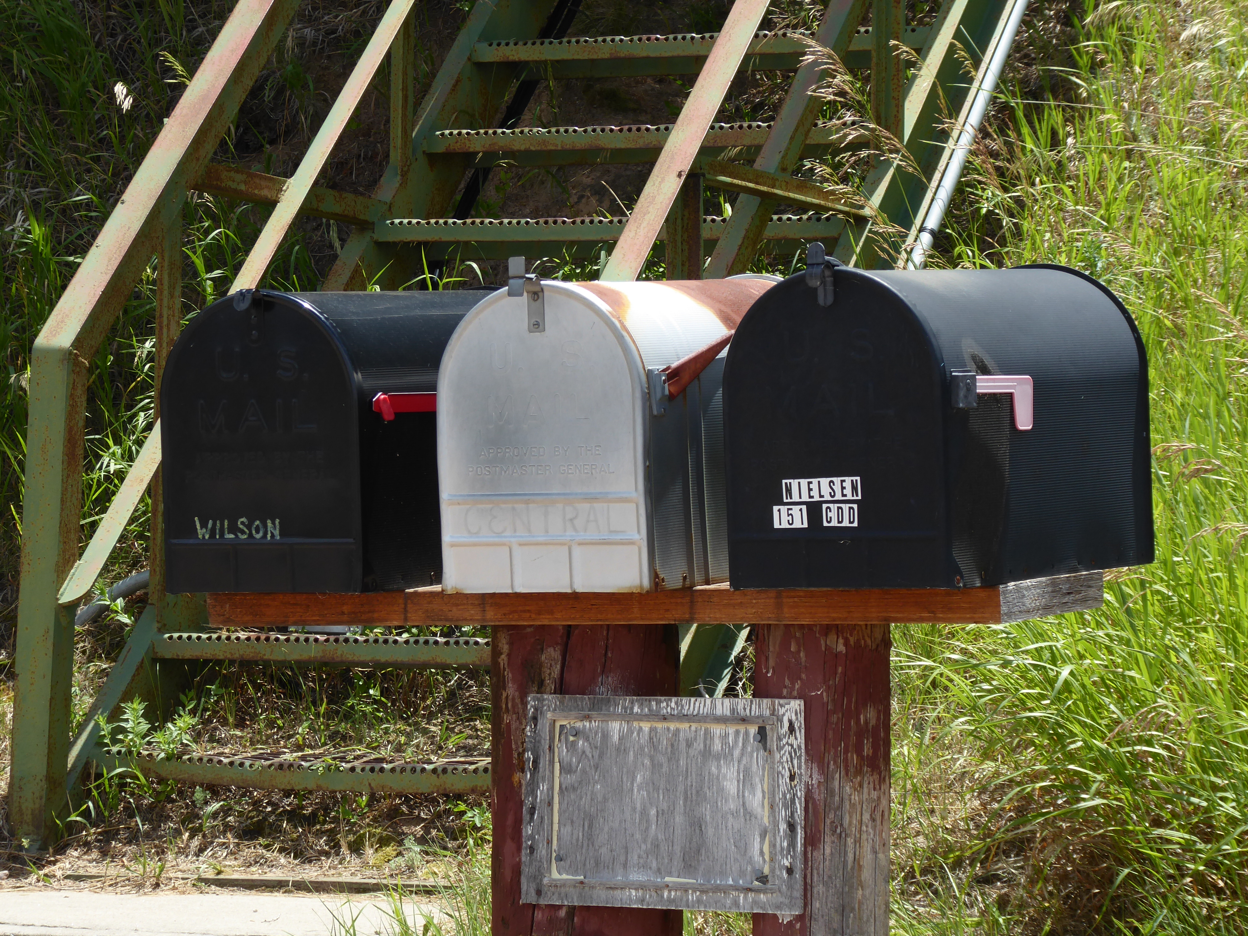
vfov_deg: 9.9
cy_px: 468
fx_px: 5408
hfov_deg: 13.2
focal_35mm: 150
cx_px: 624
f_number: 5.3
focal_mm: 24.2
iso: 80
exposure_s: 1/250
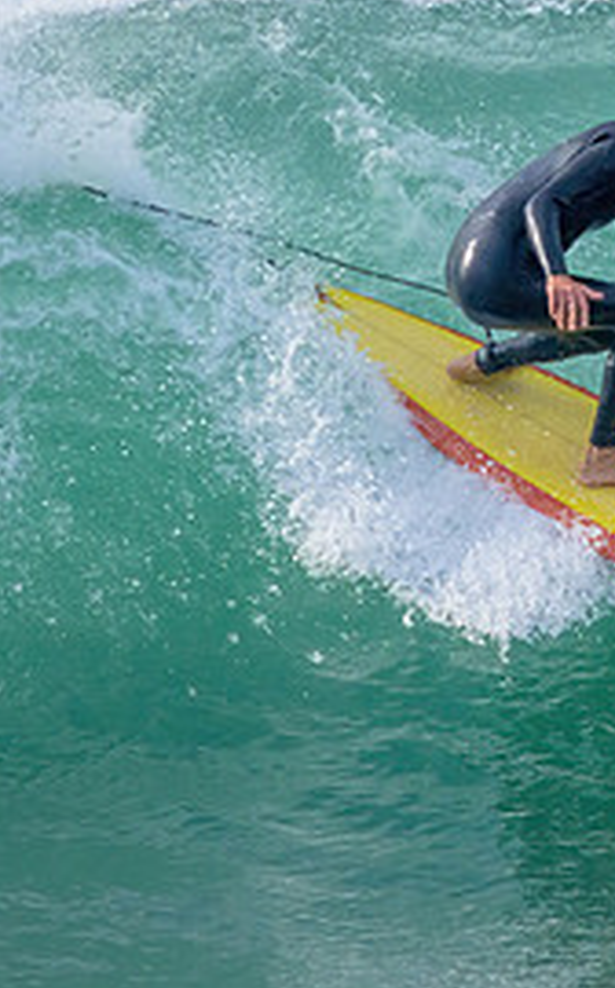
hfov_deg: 0.5
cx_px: 751
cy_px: 354
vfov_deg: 0.9
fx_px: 64972
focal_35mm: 2415
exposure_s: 1/1600
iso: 1800
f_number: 11
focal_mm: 800
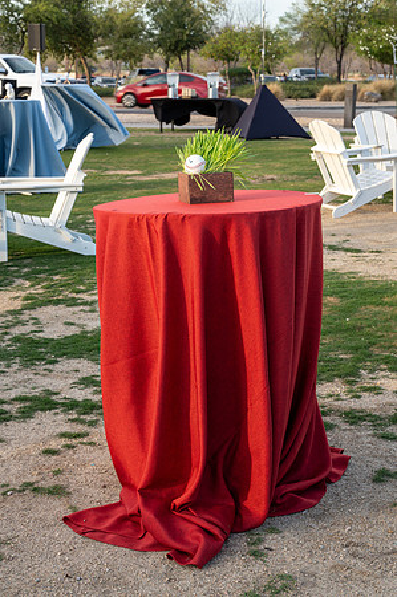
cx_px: 198
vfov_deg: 28.9
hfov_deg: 19.4
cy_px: 298
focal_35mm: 70
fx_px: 1161
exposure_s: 1/40
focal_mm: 70
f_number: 9
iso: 100
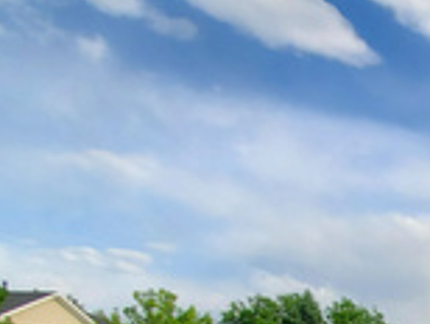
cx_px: 734
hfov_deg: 23.2
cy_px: 584
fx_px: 672
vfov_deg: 19.8
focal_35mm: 54
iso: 50
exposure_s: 1/427
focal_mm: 1.8
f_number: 2.2
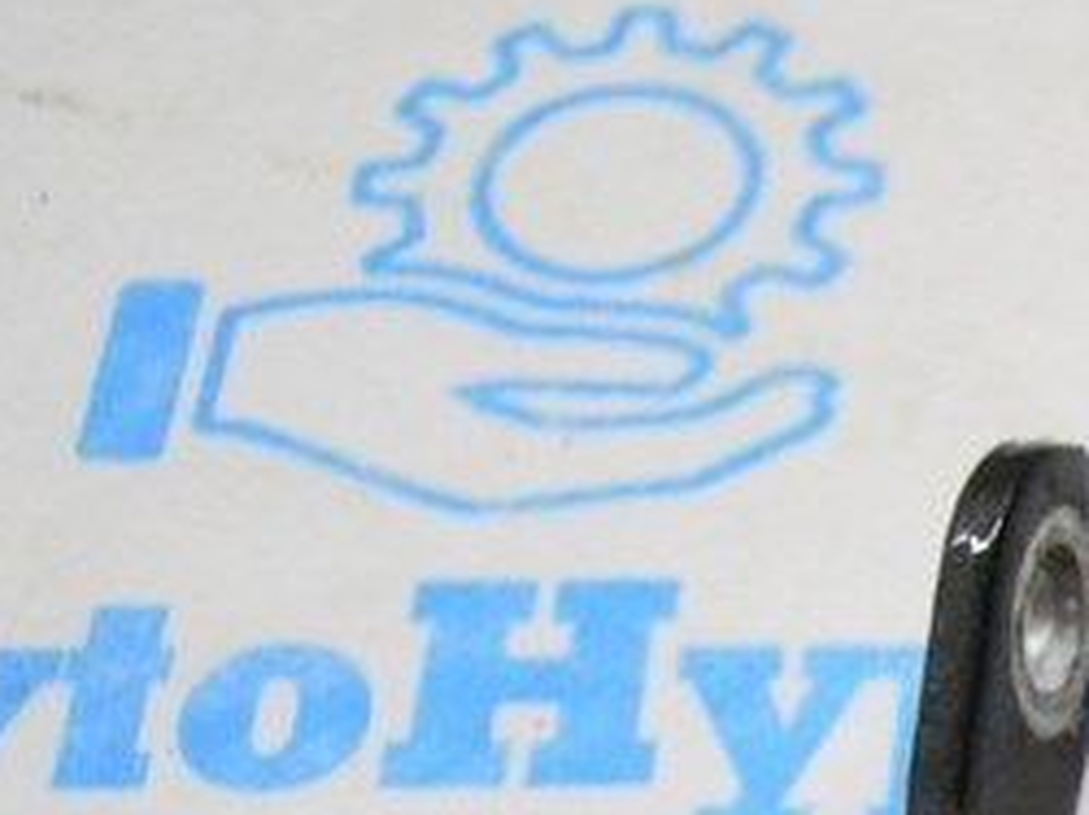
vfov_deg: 11.4
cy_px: 1257
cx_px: 1586
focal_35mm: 124
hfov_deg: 14.9
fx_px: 3896
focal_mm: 21
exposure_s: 1/1000
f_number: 3.8
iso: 6400
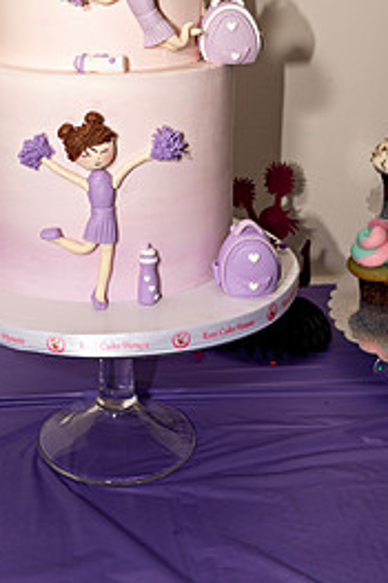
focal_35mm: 53
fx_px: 858
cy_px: 102
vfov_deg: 36.1
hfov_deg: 25.4
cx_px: 140
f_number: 5
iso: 100
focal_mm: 31
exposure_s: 1/160
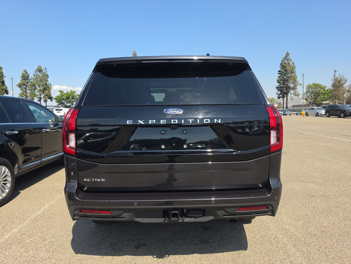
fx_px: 233
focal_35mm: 23
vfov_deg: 58.9
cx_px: 176
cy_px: 132
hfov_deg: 73.9
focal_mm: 6.5
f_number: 1.4
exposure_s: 1/502
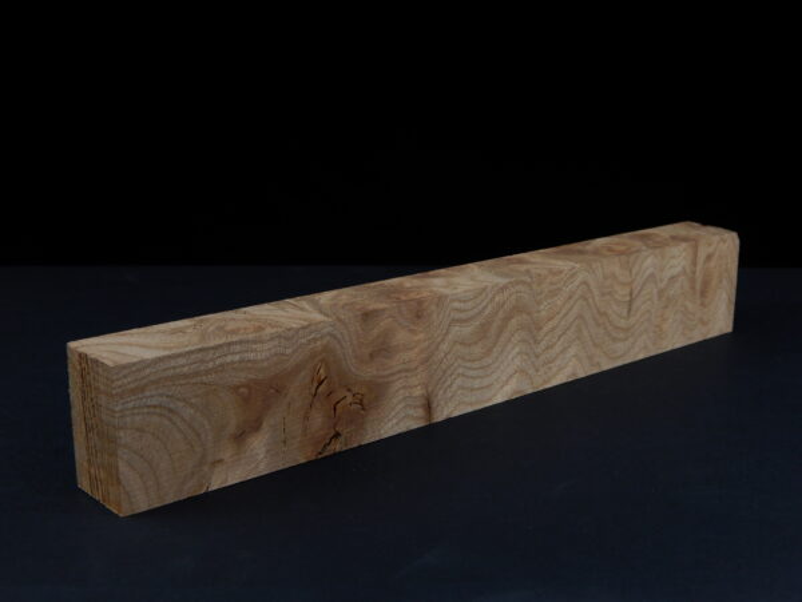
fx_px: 1112
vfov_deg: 30.3
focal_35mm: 48
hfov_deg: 39.7
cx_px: 401
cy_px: 301
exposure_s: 1/125
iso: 125
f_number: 3.7
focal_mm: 8.6
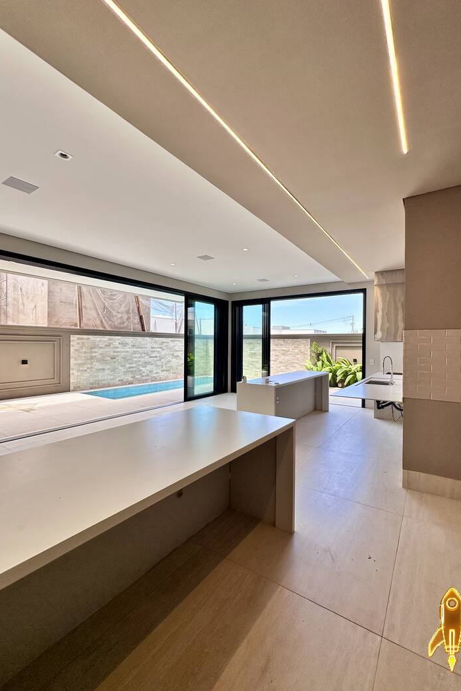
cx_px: 259
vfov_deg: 100.4
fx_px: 288
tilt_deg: +2.0
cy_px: 347
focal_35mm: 15
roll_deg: -0.8
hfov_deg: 77.0
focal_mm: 2.22
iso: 40
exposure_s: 1/330
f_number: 2.2
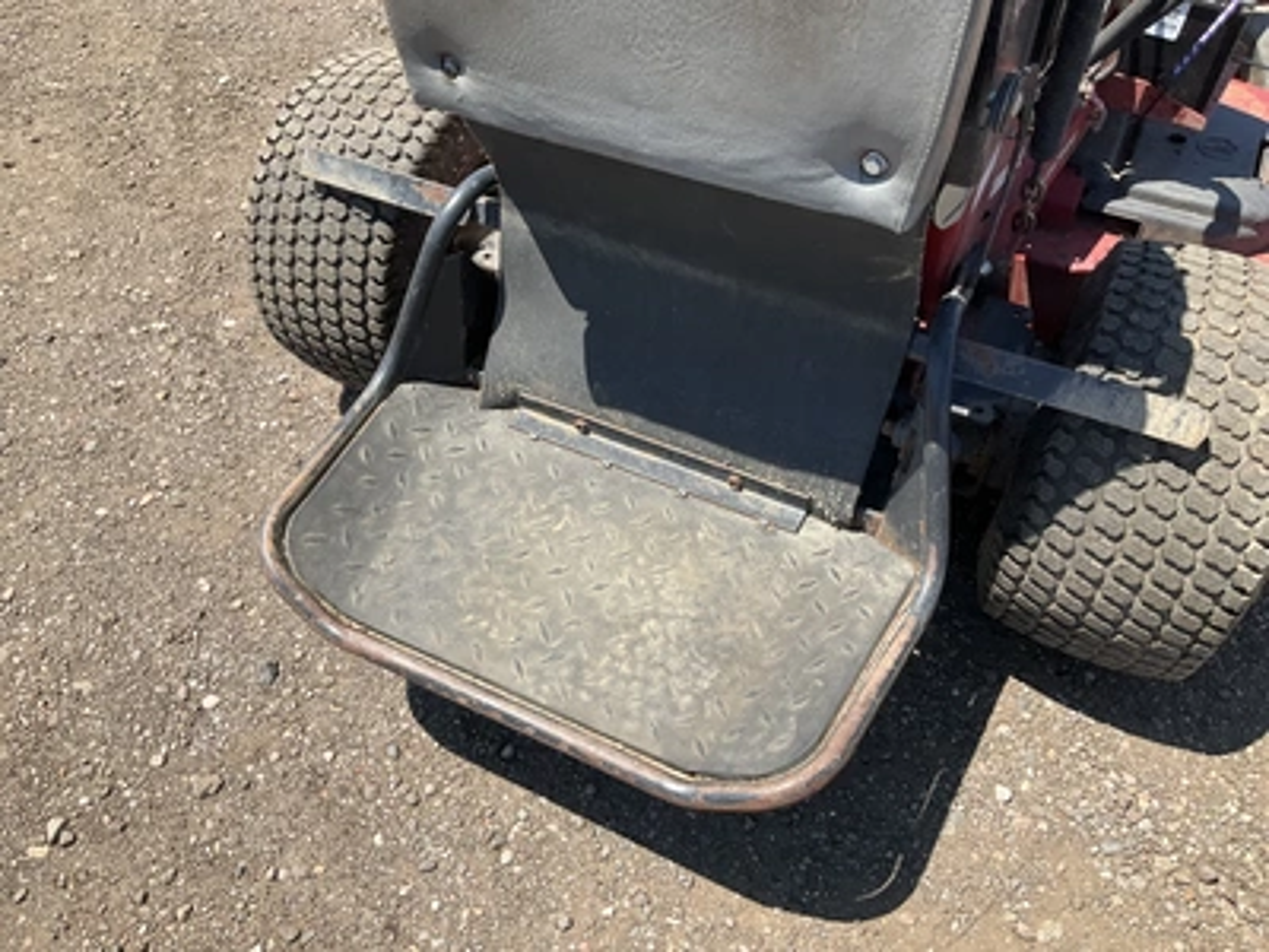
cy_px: 476
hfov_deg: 61.7
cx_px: 634
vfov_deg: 48.2
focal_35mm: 29
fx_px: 1063
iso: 25
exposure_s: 1/912
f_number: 1.8
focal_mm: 3
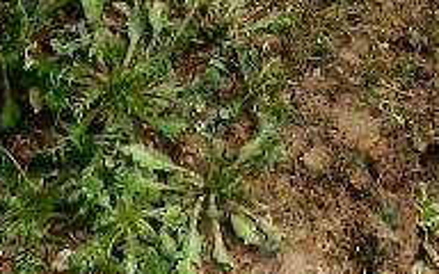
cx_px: 565
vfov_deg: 5.2
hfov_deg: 9.2
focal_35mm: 224
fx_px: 2680
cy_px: -803
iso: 80
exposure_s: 1/200
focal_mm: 5.6
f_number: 9.1
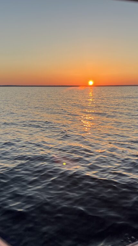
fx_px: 247
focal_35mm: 38
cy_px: 123
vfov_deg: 52.8
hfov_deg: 31.2
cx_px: 77
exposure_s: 1/891
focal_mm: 5.1
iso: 50
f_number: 1.6
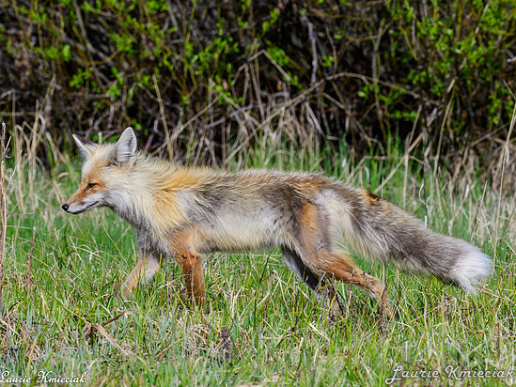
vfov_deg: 1.4
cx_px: 155
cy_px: 209
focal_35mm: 1052
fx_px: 15685
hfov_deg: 1.9
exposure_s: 1/640
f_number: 11
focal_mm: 500
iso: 400
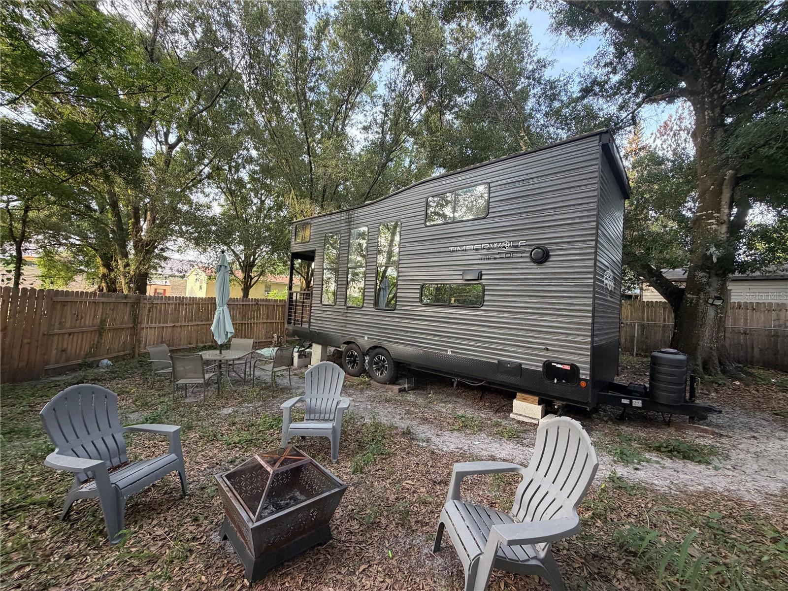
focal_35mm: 14
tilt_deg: +1.6
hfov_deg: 102.1
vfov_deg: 85.7
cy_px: 296
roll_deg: -3.4
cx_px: 394
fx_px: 319
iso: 200
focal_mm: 2.22
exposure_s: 1/121
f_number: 2.2
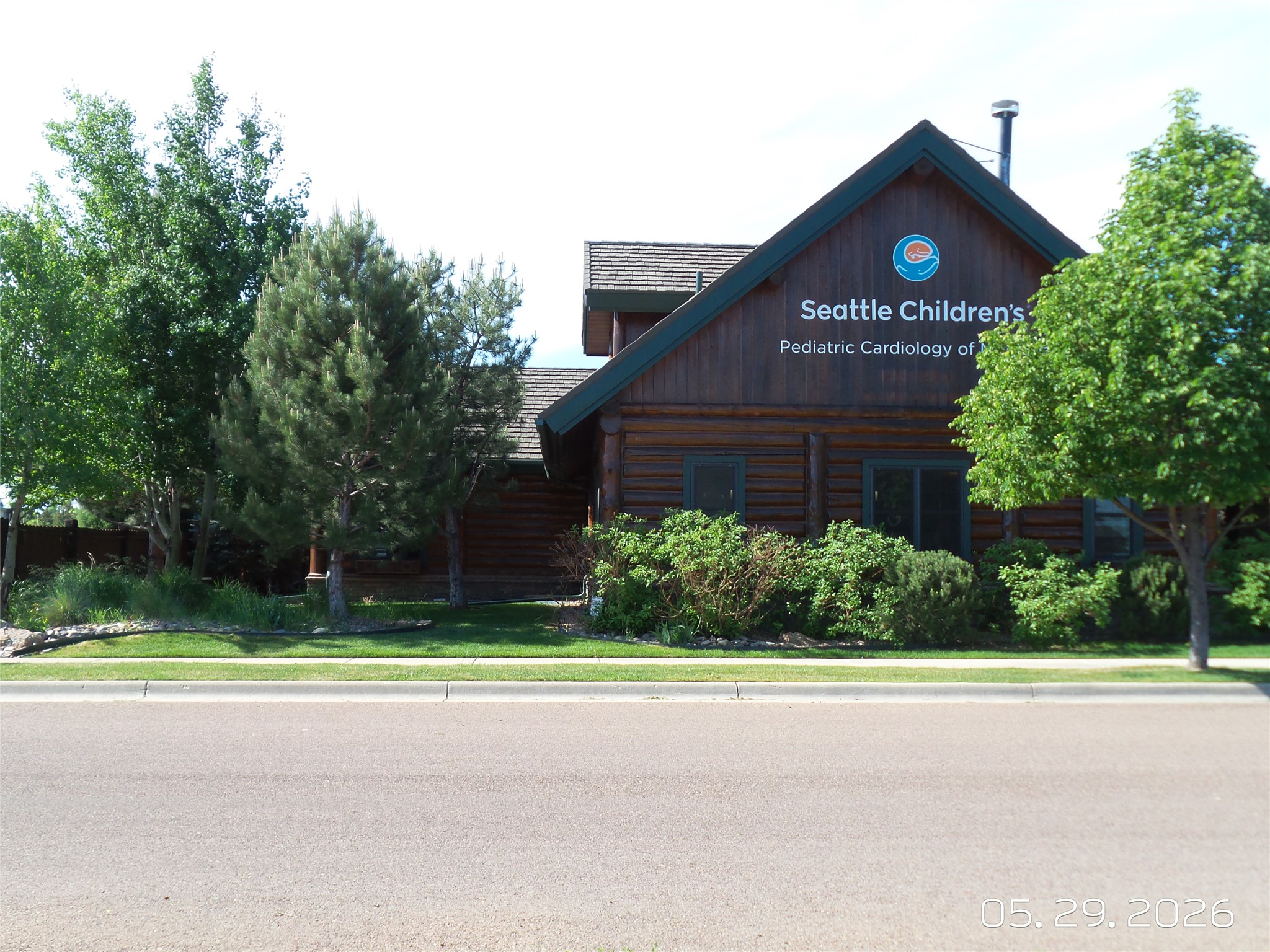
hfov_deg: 44.8
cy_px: 476
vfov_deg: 34.3
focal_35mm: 42
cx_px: 635
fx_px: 1541
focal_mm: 7.5
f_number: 4
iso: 100
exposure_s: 1/320
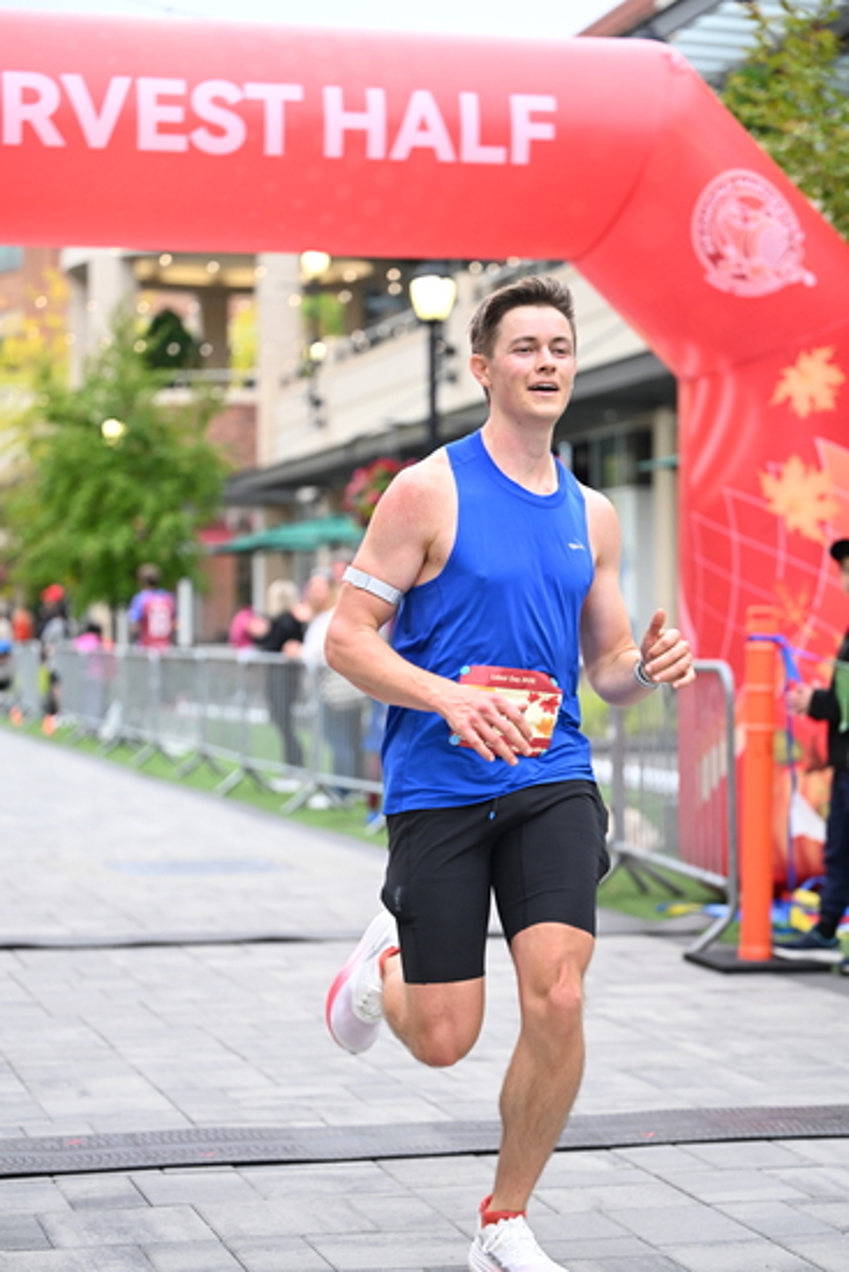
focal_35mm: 74
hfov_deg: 18.4
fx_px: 2616
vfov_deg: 27.3
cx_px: 424
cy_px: 636
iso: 1600
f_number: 2.8
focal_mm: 74
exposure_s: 1/800
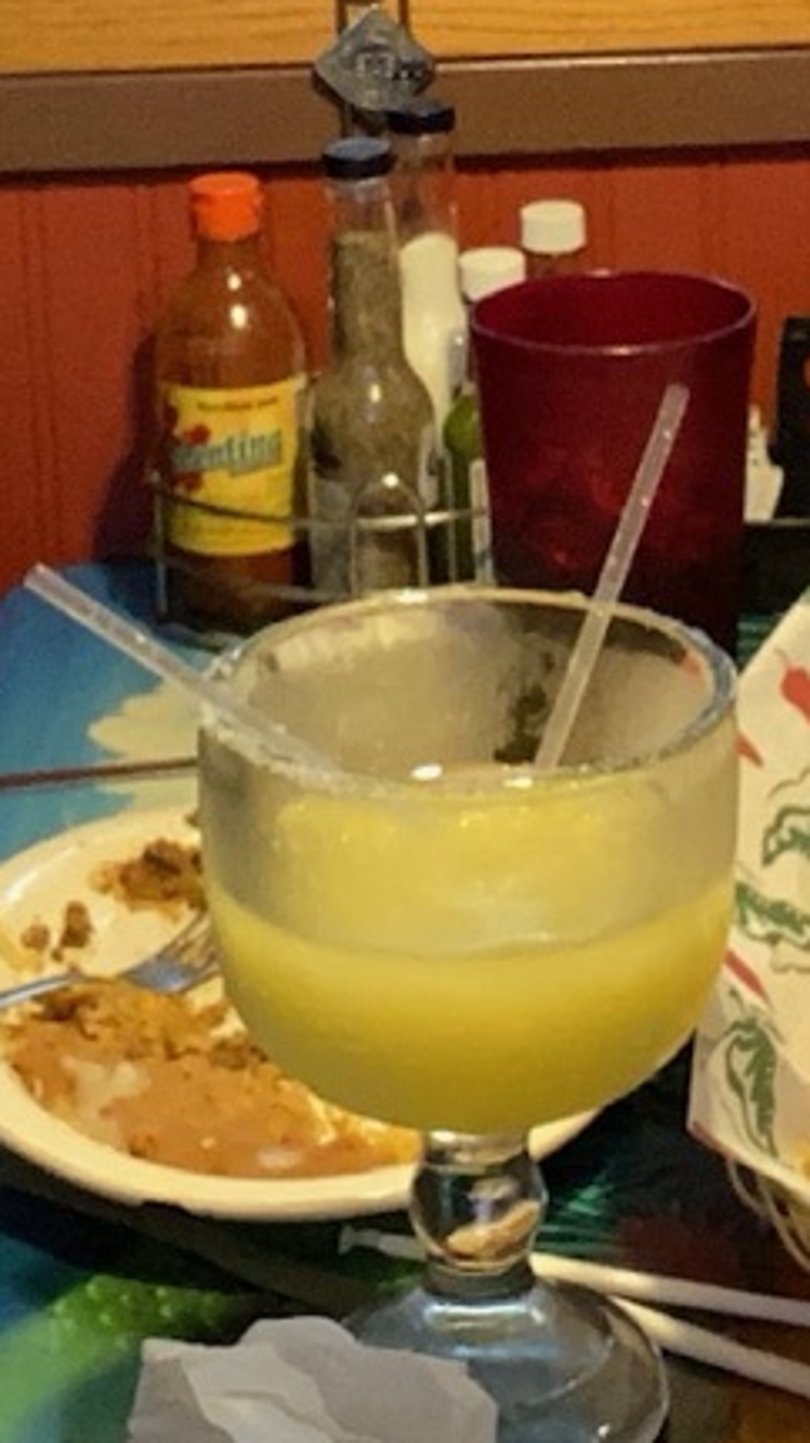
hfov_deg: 13.0
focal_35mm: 93
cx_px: 455
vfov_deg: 22.4
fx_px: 3556
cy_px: 131
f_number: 2.2
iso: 400
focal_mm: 2.71
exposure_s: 1/30
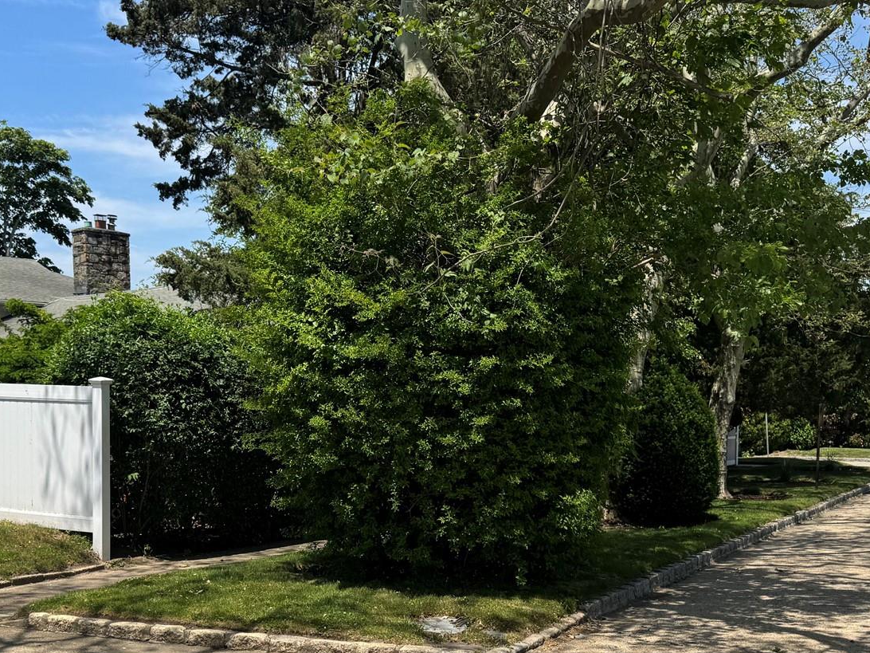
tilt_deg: -5.5
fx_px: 1131
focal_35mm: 45
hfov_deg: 42.1
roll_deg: +0.2
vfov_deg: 31.5
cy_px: 509
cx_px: 405
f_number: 1.78
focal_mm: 6.76
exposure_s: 1/4310
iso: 80
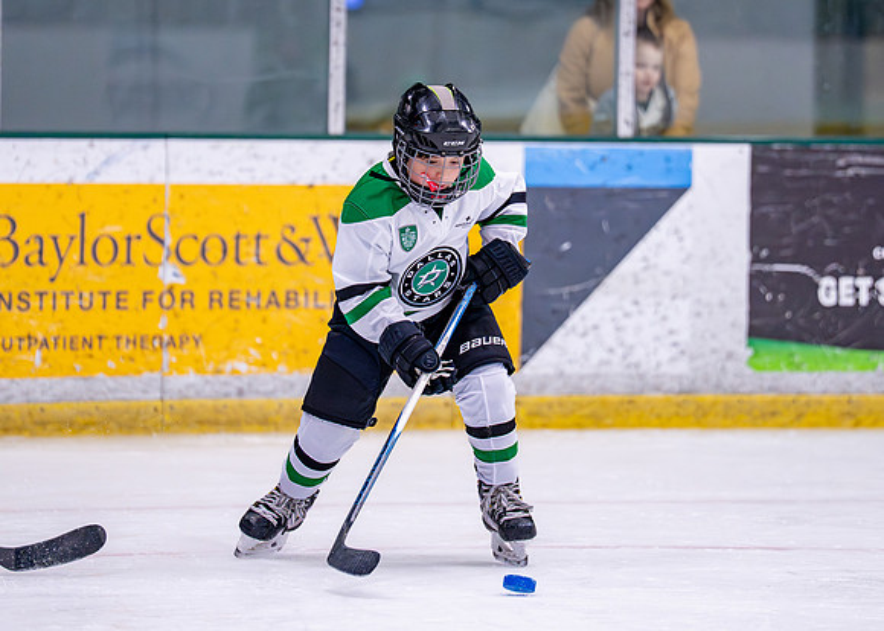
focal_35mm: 282
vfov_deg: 5.1
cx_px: 428
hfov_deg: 7.1
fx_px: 7081
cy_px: 209
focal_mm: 188
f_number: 2.8
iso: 2500
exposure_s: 1/1250
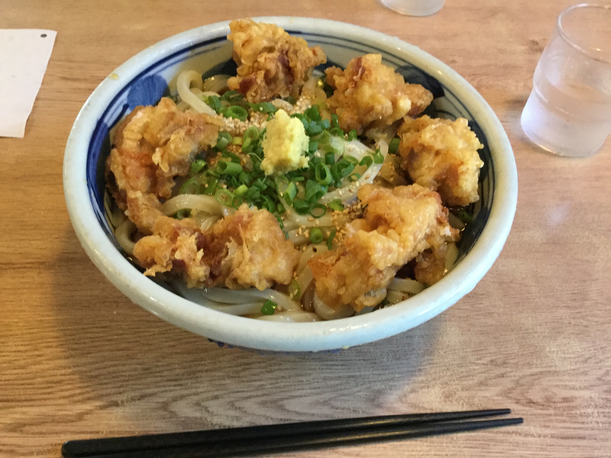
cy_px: 229
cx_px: 306
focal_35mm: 31
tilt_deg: -53.5
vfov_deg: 45.4
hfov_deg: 58.4
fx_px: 547
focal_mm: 3.3
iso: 200
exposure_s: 1/20
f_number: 2.4
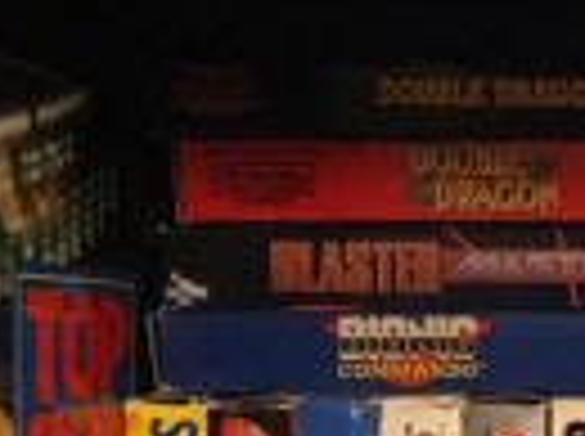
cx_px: 979
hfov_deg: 13.0
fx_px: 2362
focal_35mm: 140
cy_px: 463
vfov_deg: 10.4
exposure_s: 1/15
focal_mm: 3.85
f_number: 2.8
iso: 1000
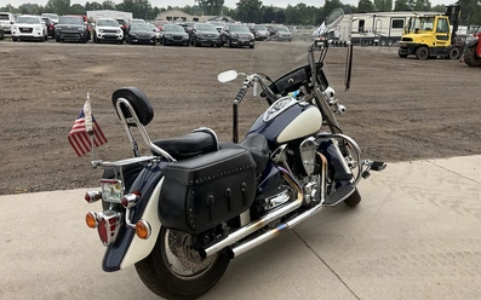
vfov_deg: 40.6
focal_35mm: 31
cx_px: 240
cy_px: 151
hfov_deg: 61.2
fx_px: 406
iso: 20
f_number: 1.8
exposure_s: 1/122
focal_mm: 3
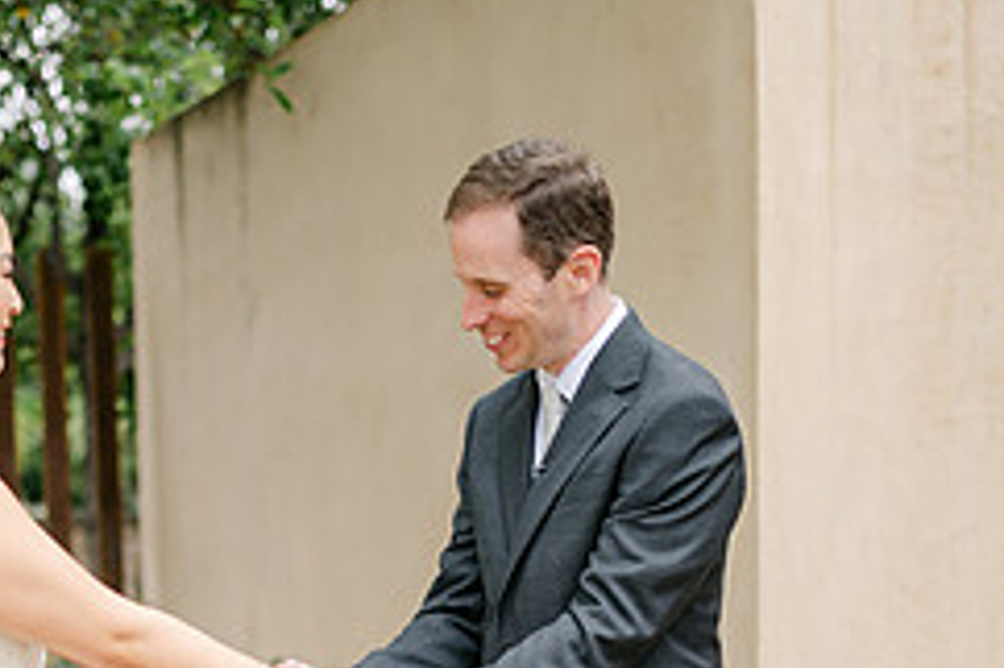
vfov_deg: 15.3
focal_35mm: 87
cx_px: 261
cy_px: 722
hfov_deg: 23.2
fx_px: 2425
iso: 100
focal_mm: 35
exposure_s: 1/2000
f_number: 1.4
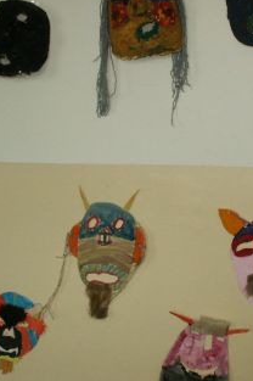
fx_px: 655
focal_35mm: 62
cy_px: 206
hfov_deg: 21.7
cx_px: 182
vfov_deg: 32.4
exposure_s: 1/90
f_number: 6.7
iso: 200
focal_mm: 7.18
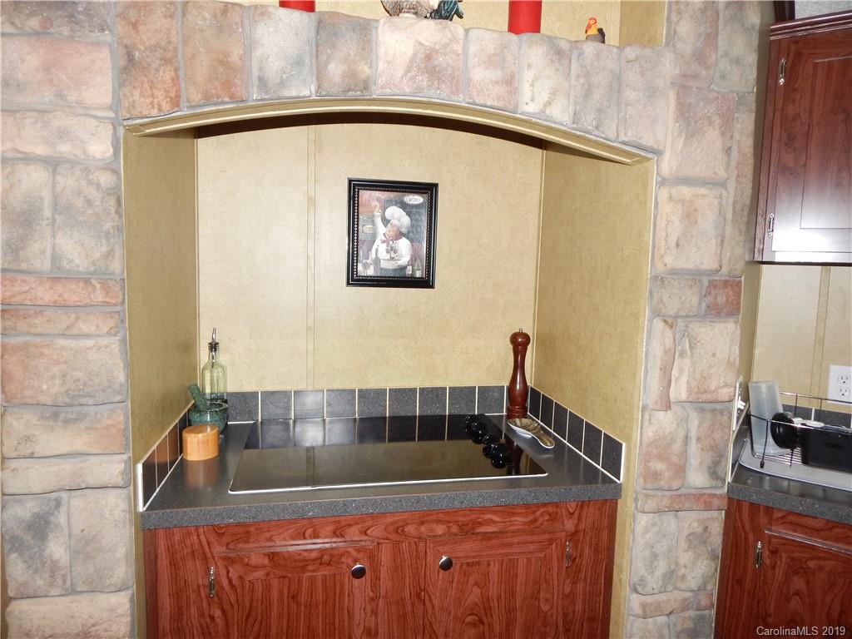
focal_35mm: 22
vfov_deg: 61.1
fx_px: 541
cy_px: 320
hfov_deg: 76.4
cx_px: 426
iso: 200
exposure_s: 1/30
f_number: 3
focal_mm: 4
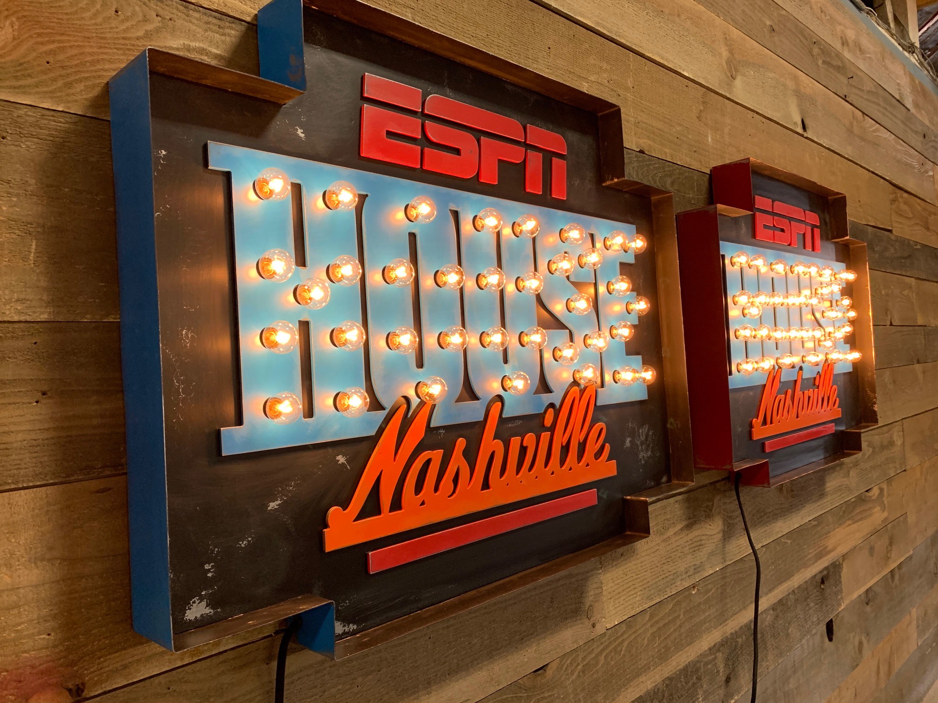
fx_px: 705
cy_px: 352
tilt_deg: +1.6
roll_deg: +3.0
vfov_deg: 53.1
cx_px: 469
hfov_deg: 67.3
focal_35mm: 26
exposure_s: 1/60
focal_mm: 4.25
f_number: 1.8
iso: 160
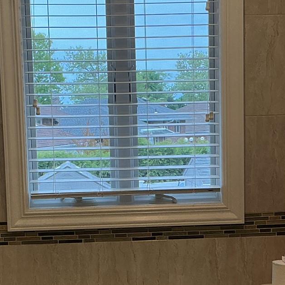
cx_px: 130
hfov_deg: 20.6
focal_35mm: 84
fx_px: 782
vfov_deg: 20.5
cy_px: 218
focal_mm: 3
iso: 32
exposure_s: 1/130
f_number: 1.8
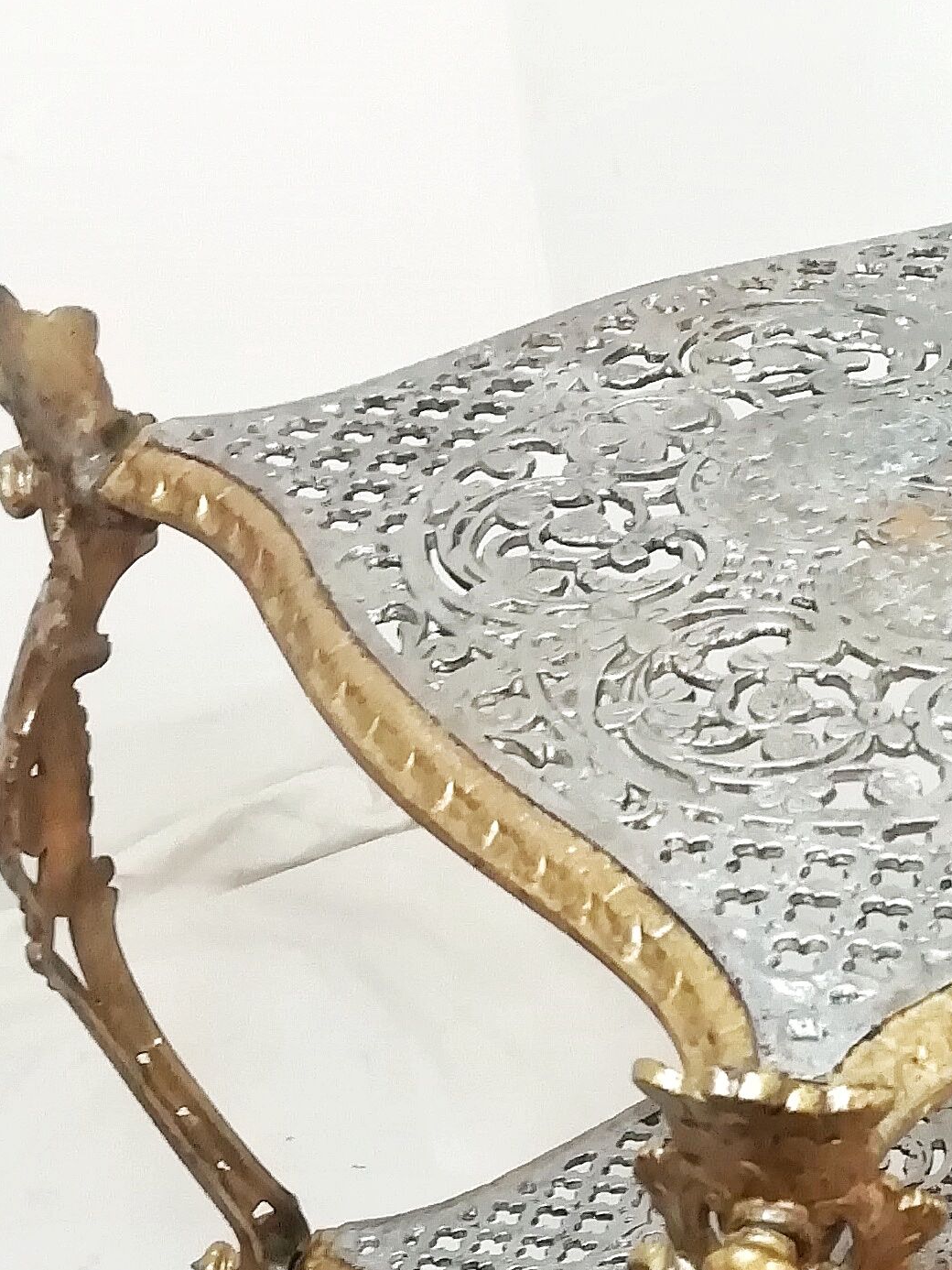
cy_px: 1240
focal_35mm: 78
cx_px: 1060
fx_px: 2861
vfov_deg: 24.0
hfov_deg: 18.2
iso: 100
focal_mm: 3.46
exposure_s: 1/33.3
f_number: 2.2
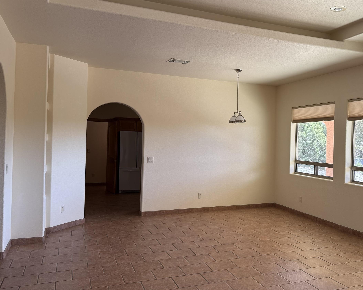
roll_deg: -1.2
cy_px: 141
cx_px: 248
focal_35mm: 34
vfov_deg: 43.3
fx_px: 365
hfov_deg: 51.7
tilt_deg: +0.2
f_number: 1.78
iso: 80
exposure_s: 1/218
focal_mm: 6.76
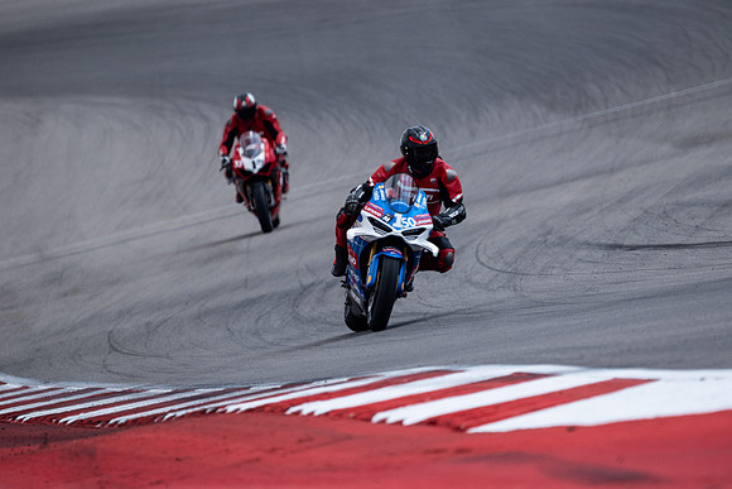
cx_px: 366
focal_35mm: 750
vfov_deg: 1.8
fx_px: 15253
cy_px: 244
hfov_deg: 2.7
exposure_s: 1/2500
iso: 500
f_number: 5.6
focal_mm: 500
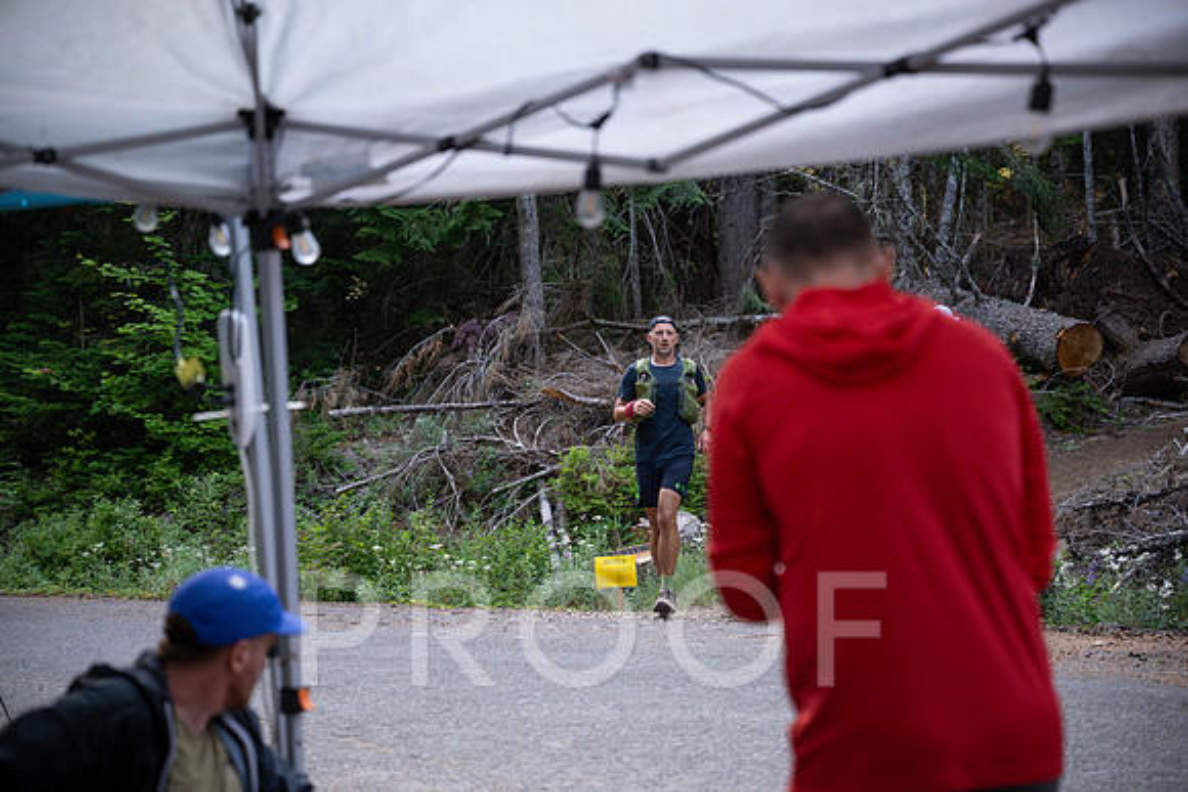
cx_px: 594
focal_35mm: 70
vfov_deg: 19.5
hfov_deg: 28.8
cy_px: 396
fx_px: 2310
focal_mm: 70
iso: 1250
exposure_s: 1/1000
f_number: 3.2
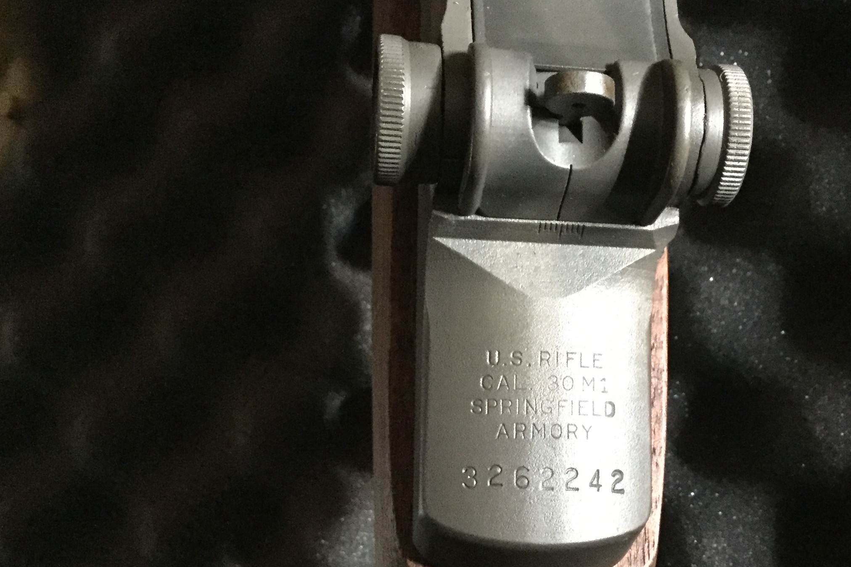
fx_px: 1229
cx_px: 579
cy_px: 398
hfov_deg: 37.7
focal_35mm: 52
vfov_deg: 25.8
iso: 400
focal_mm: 3.3
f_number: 2.4
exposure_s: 1/15
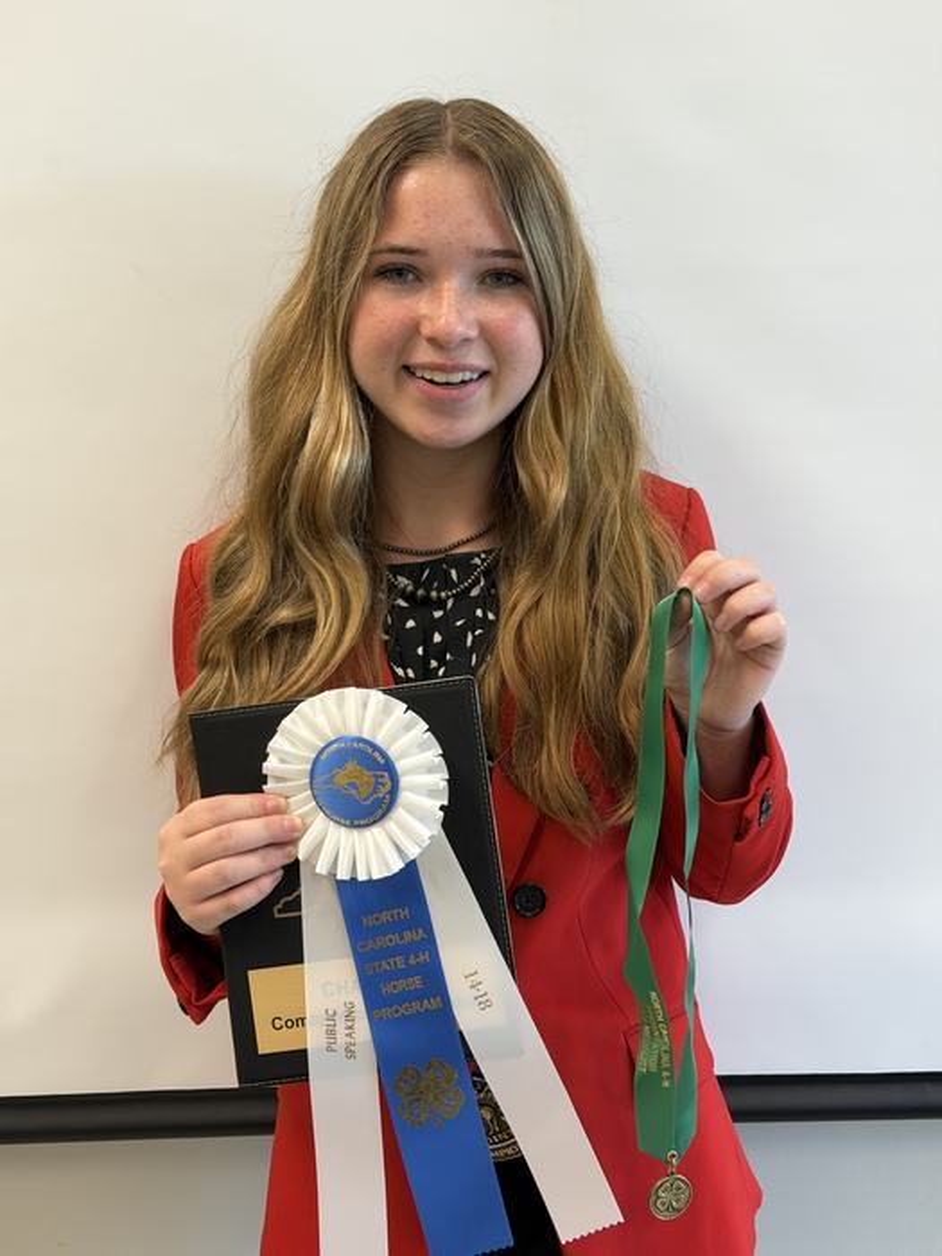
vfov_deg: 39.7
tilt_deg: -10.4
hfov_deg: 30.3
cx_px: 471
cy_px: 628
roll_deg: +2.1
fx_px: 1742
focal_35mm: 48
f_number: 1.78
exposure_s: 1/60
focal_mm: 6.76
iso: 80
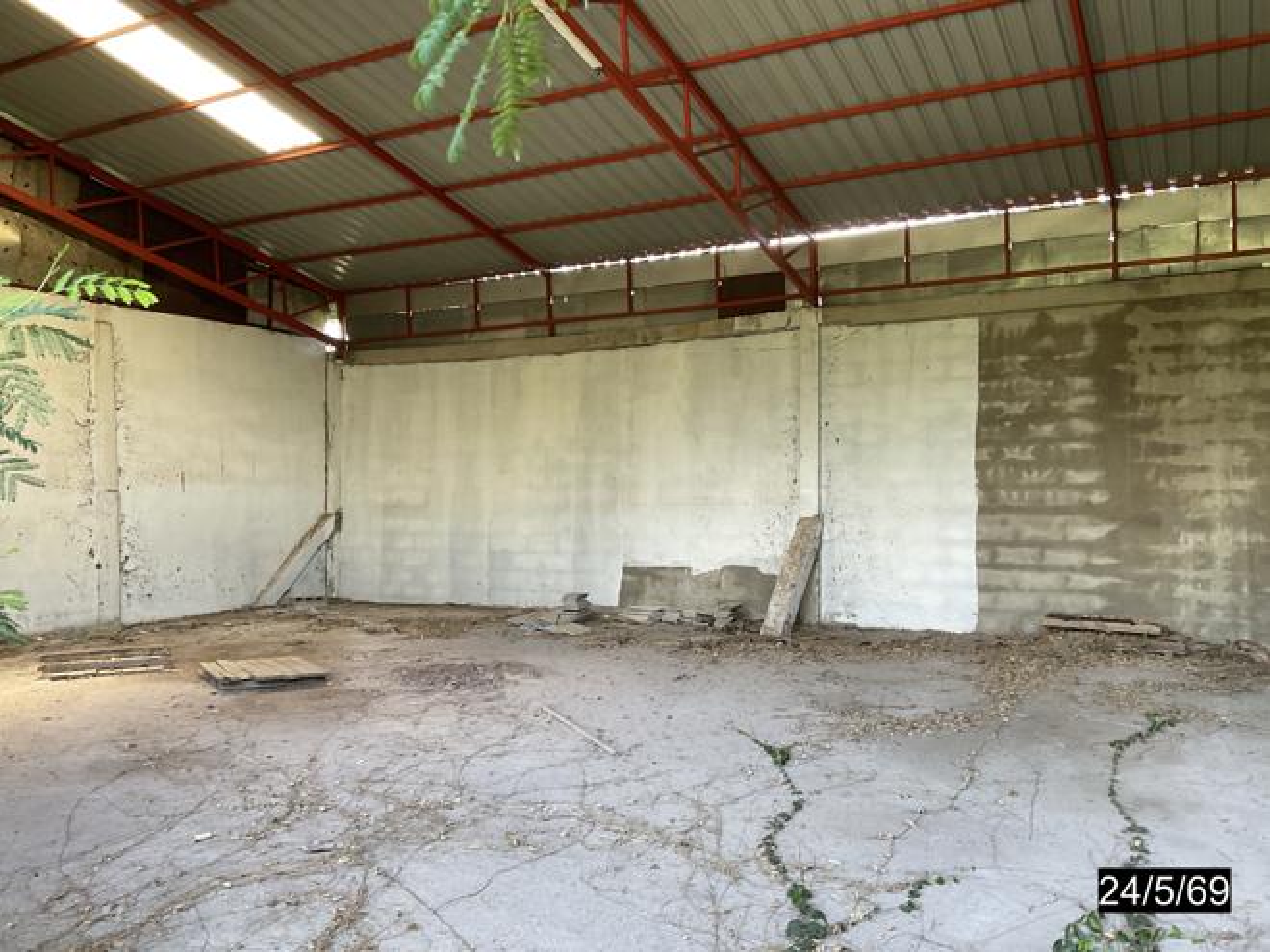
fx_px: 1064
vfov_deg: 48.2
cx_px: 635
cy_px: 476
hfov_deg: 61.7
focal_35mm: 29
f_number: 1.8
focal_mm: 3
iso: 32
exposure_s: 1/60
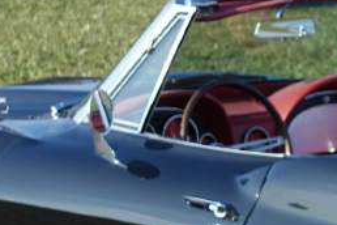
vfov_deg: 5.9
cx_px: 391
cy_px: 221
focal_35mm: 232
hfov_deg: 8.8
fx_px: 2172
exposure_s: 1/400
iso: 125
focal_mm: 19.1
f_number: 4
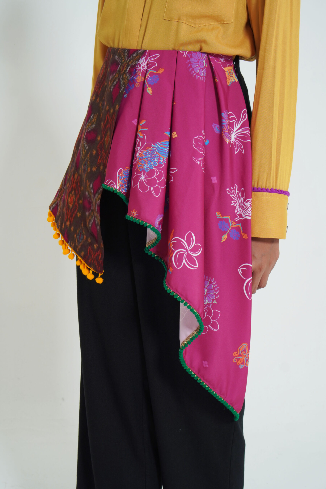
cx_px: 163
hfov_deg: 25.8
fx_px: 713
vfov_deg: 37.8
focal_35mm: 52
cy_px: 244
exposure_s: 1/160
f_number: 8
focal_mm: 35
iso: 250
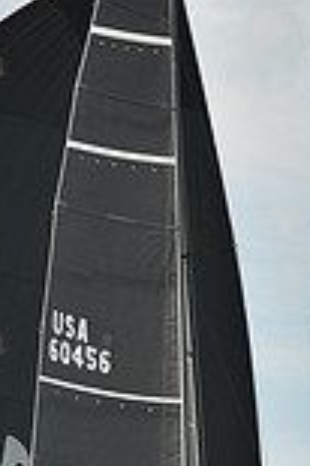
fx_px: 3391
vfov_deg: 7.8
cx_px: 161
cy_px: 502
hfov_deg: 5.2
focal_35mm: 262
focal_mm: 70
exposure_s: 1/1000
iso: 400
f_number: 10
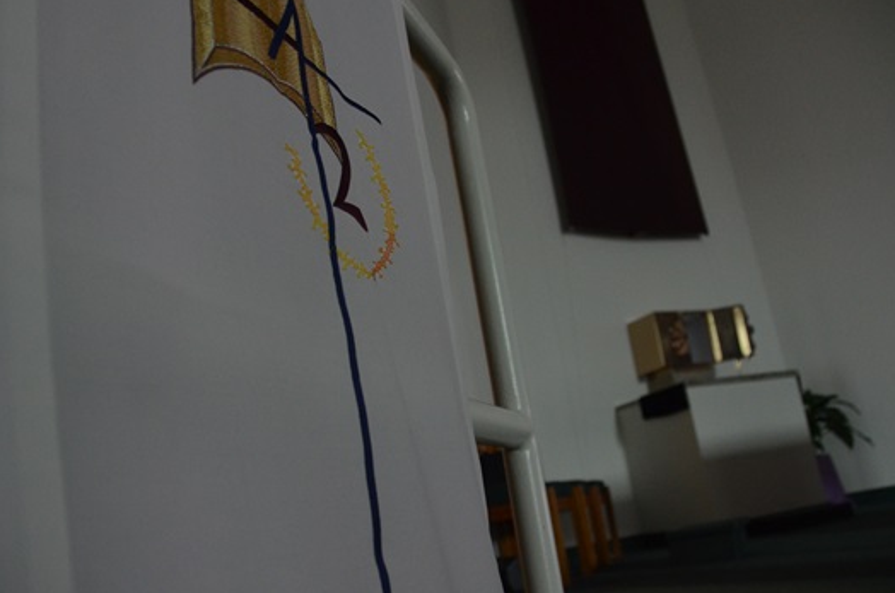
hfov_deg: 57.2
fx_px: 819
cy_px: 302
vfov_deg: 39.8
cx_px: 395
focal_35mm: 33
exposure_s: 1/30
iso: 1600
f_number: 3.5
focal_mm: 18
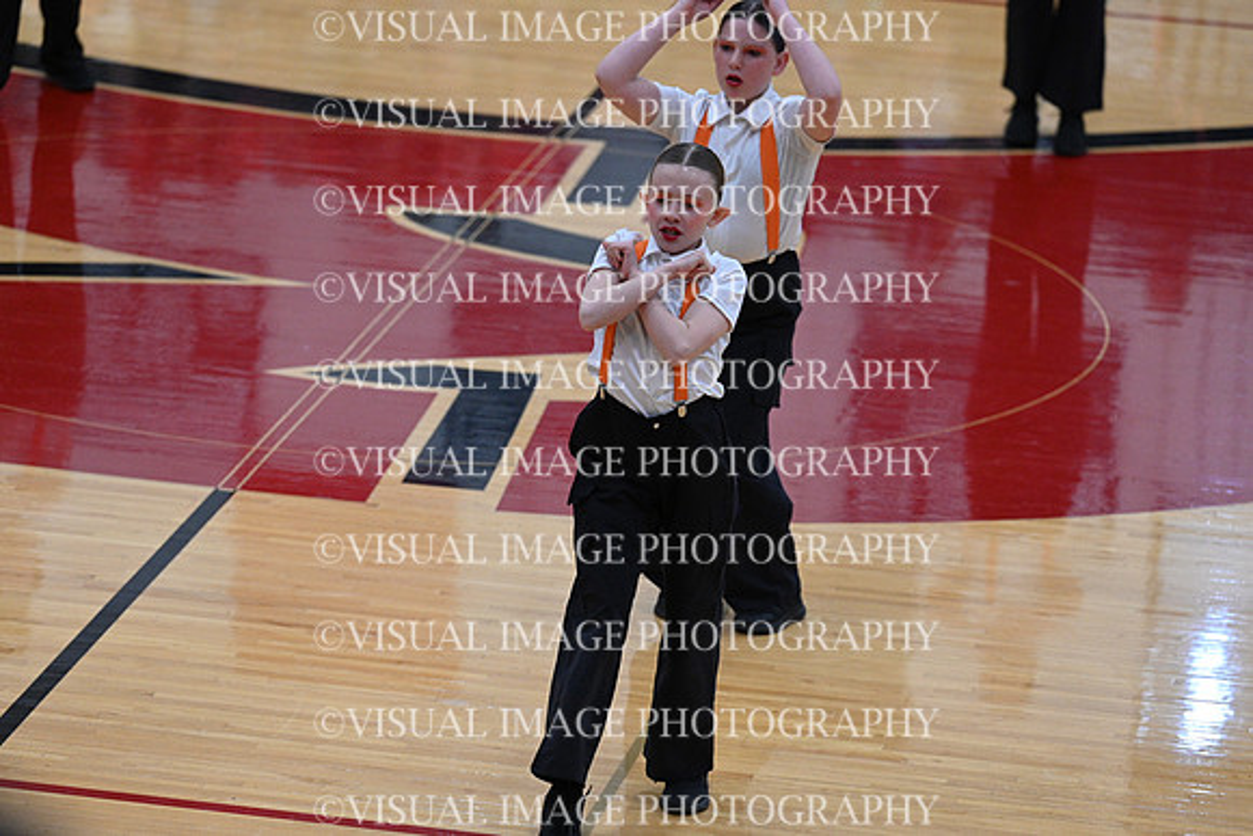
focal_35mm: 200
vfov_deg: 6.9
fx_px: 6962
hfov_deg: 10.3
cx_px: 626
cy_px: 418
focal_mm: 200
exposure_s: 1/400
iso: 4000
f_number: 4
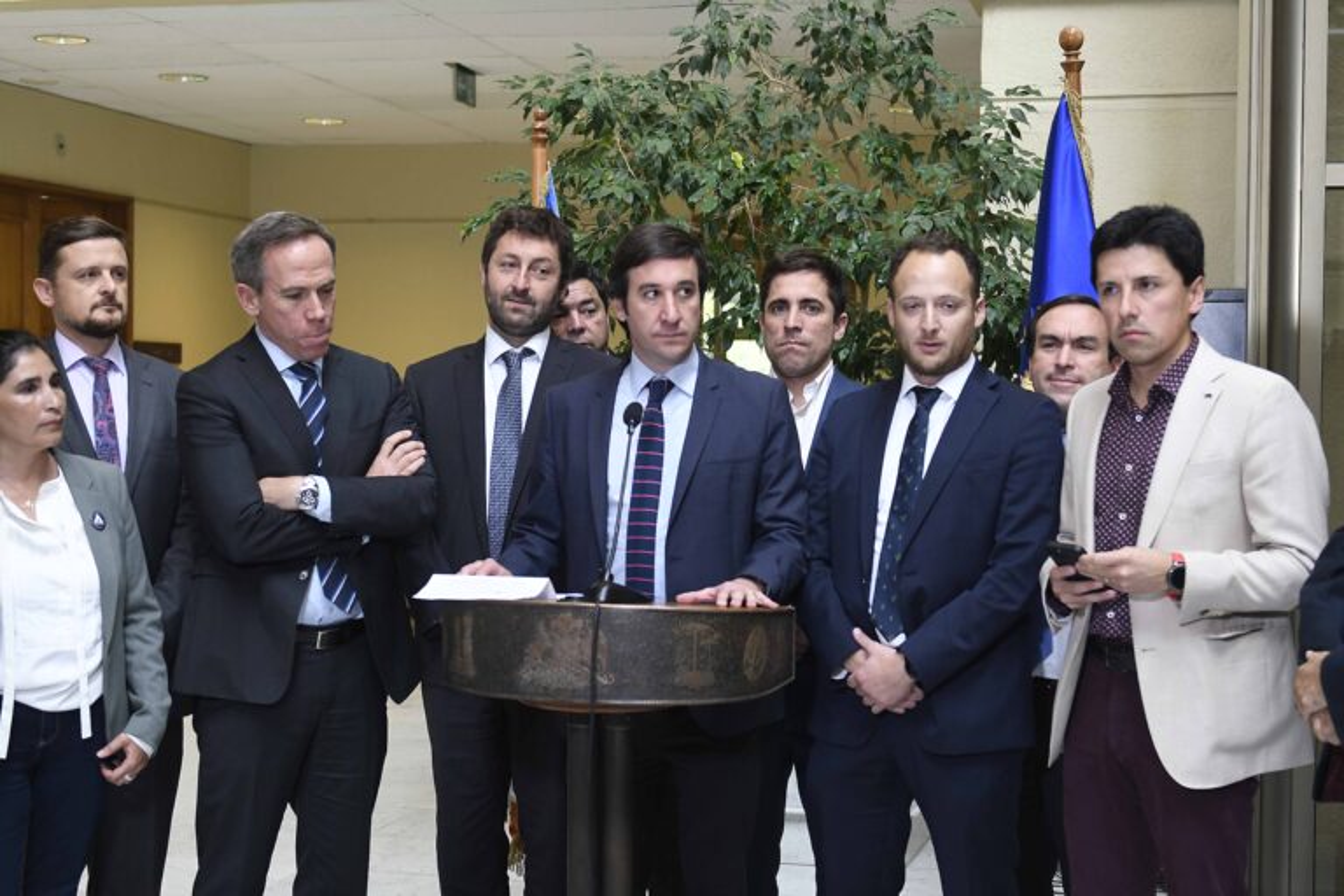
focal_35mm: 60
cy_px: 448
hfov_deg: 33.4
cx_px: 672
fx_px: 2240
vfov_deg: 22.6
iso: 1000
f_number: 2.8
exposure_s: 1/200
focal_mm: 40
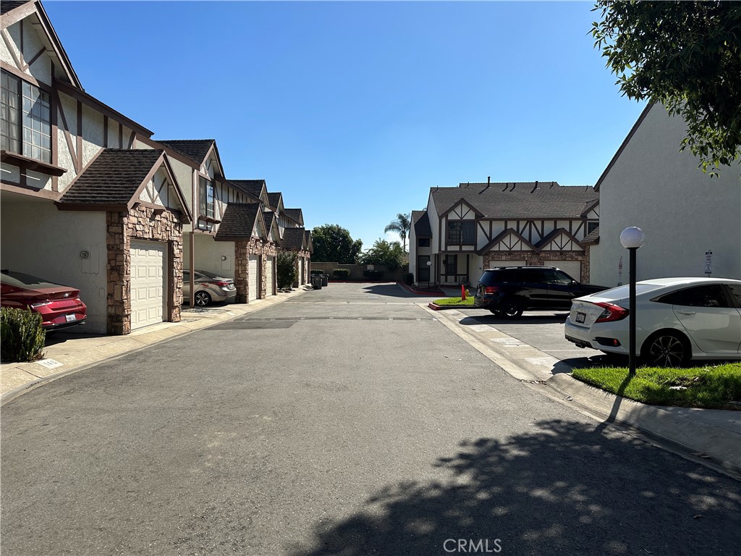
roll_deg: -0.4
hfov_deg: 71.6
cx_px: 370
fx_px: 514
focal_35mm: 24
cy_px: 278
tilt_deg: -2.1
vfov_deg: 56.8
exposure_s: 1/7042
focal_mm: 6.86
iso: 80
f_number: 1.78
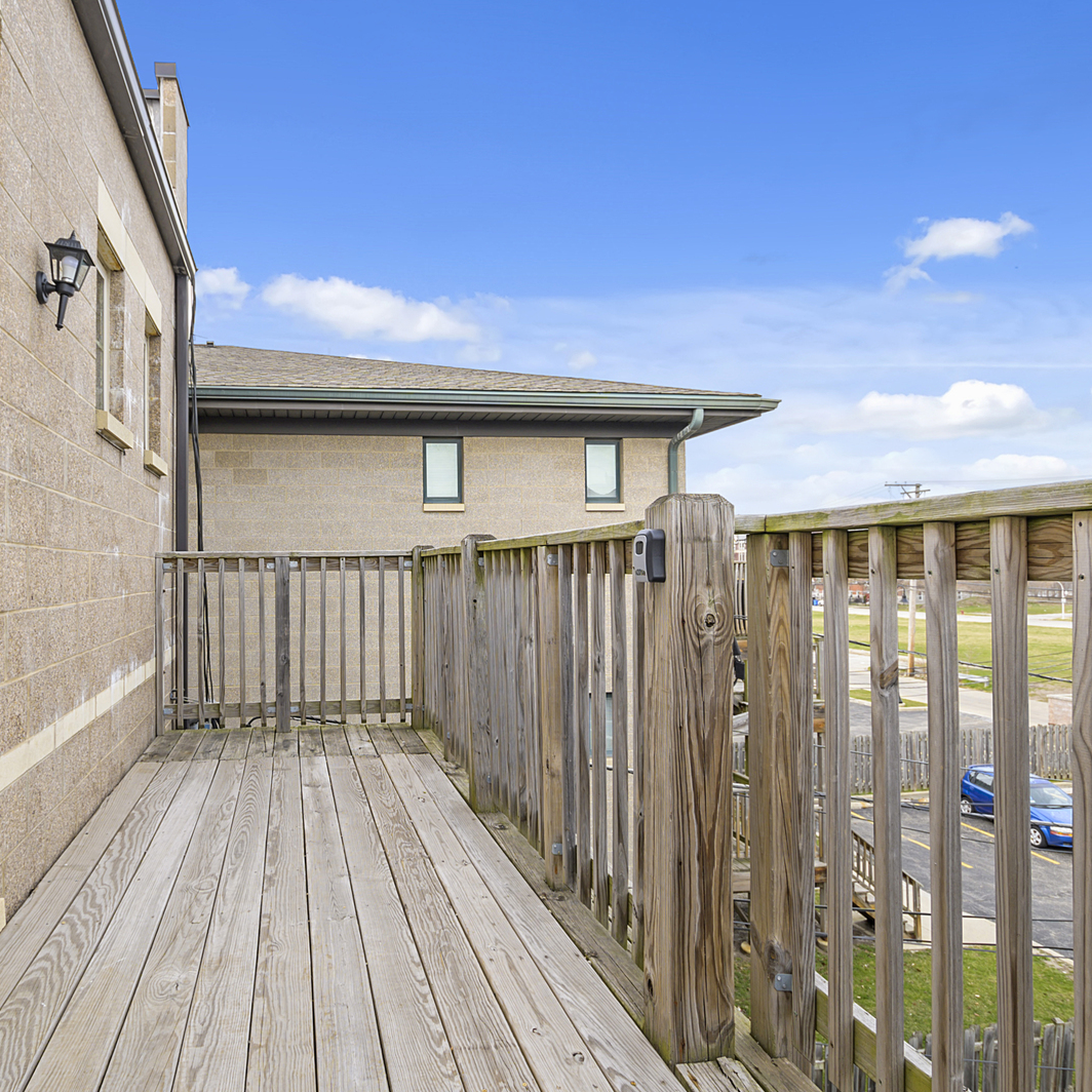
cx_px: 393
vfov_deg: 69.6
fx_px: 785
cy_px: 549
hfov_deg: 68.3
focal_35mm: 22
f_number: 7.1
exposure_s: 1/50
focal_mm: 11.5
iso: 64
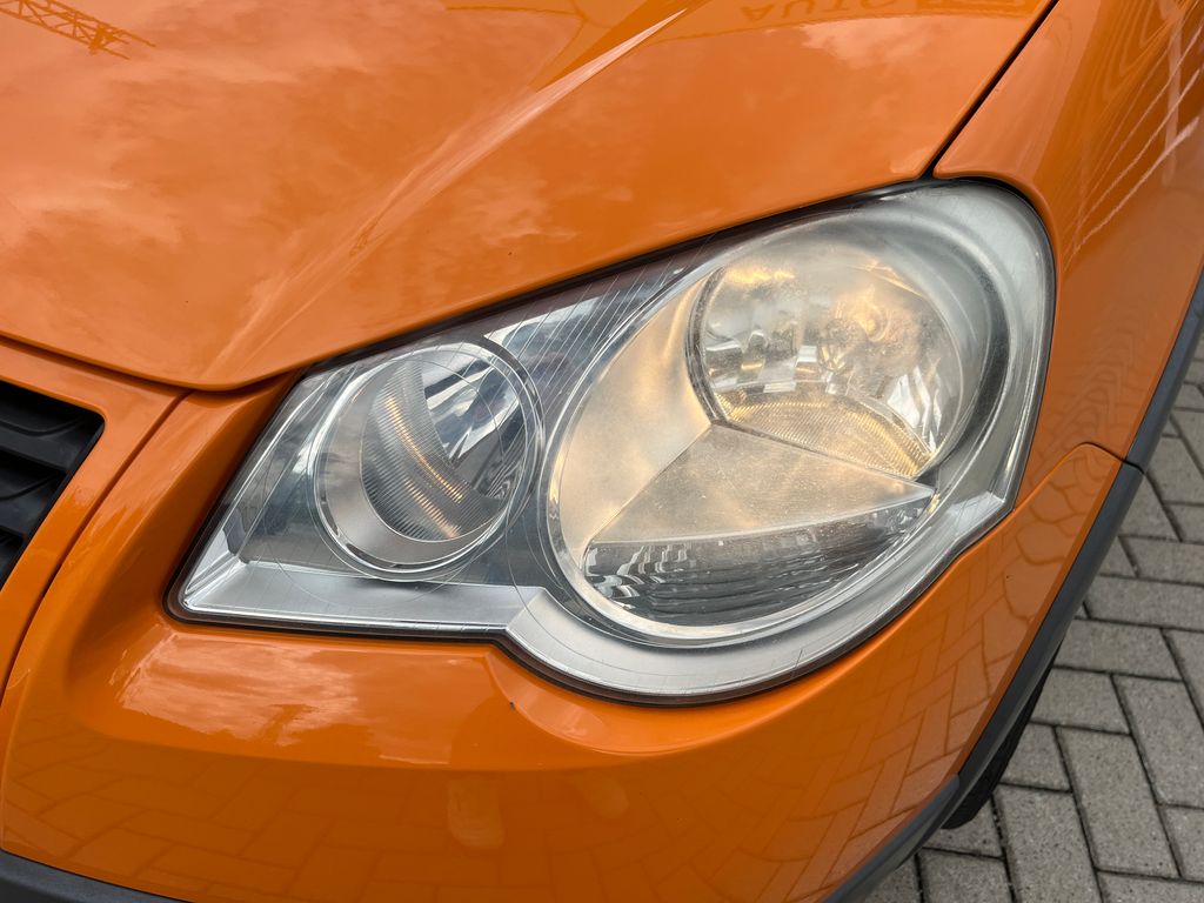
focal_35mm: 26
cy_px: 452
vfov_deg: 53.1
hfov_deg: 67.3
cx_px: 602
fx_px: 904
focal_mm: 5.1
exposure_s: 1/2688
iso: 50
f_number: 1.6
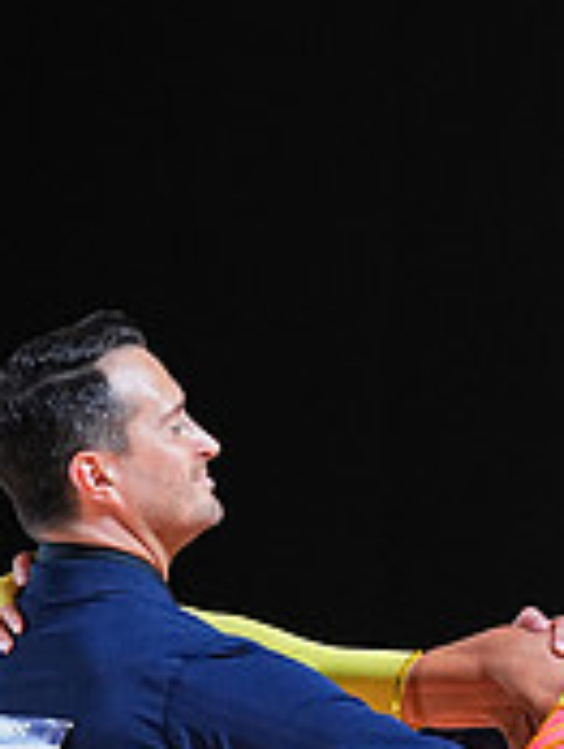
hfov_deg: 3.4
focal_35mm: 442
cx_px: 514
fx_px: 9579
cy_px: 1063
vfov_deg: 4.5
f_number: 4
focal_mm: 138
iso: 2000
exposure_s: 1/400
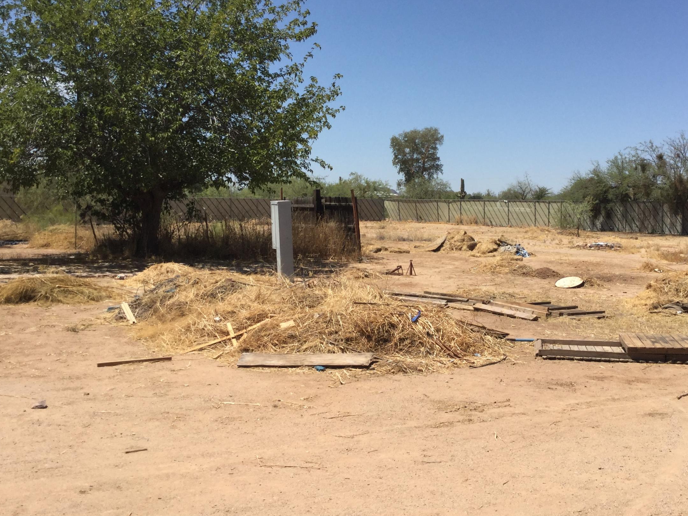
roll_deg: -0.3
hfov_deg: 43.6
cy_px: 245
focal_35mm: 43
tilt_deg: +0.3
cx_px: 416
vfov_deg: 33.6
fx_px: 855
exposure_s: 1/1631
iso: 25
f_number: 2.4
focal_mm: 3.3
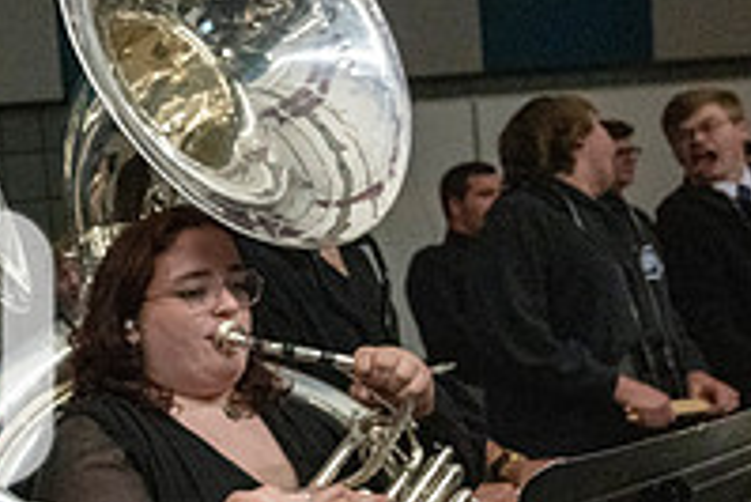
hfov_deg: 24.9
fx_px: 1461
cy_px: 387
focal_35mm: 70
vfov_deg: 19.3
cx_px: -230
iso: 10000
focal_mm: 24
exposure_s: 1/500
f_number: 4
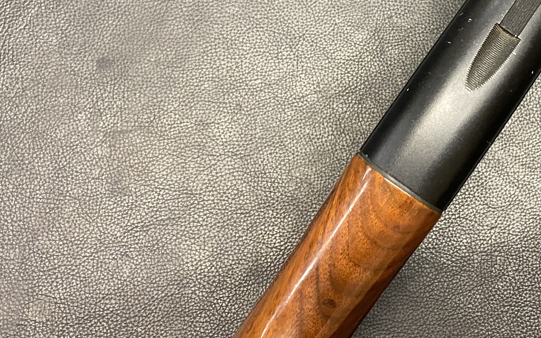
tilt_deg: -79.5
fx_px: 767
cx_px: 412
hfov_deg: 37.8
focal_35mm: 52
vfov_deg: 24.3
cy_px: 46
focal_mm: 4.25
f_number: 1.8
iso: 400
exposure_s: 1/33
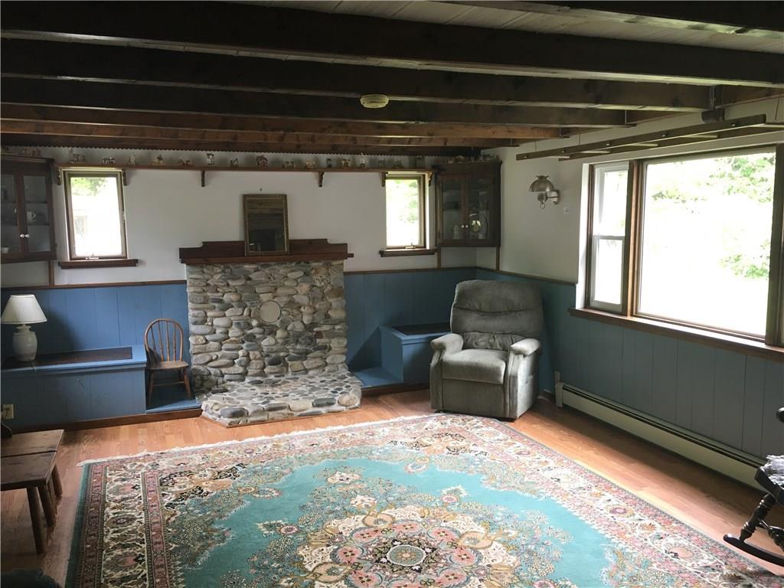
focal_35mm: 29
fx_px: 657
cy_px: 294
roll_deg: +0.9
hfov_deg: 61.7
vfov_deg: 48.2
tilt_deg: -7.7
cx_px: 392
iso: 80
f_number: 2.2
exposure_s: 1/30
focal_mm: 4.15
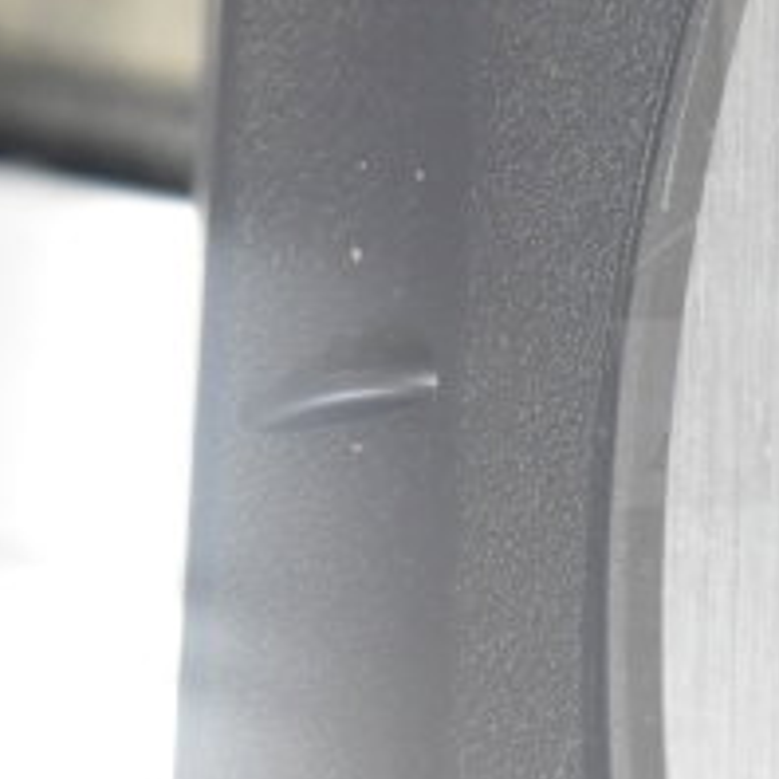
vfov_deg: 8.1
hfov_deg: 8.0
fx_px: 5507
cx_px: 1058
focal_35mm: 216
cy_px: 195
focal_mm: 55
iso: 1400
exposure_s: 1/100
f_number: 5.6
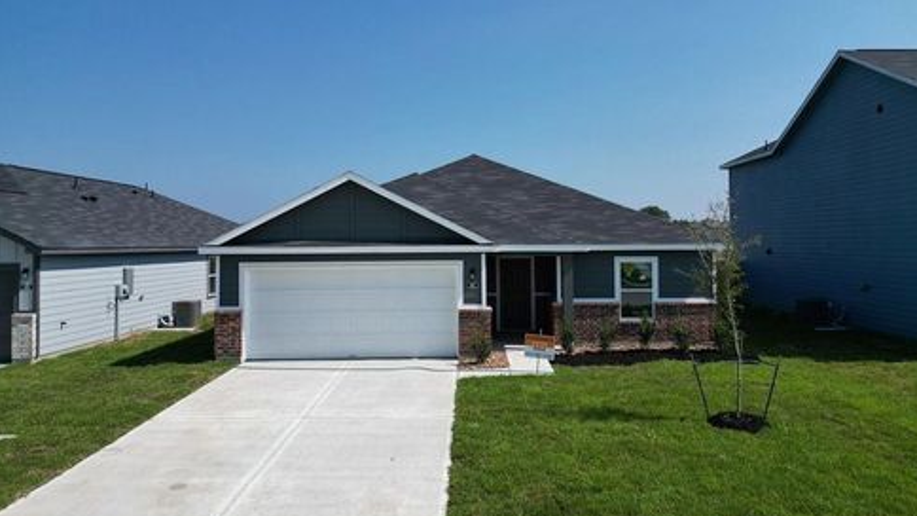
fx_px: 656
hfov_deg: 69.9
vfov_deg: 42.8
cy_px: 232
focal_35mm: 27
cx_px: 470
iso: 140
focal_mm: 6.72
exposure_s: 1/5000
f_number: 1.7
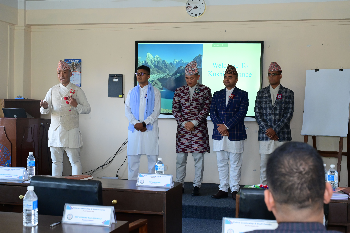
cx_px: 175
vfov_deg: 24.6
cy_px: 116
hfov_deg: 36.3
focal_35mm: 55
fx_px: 534
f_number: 7.1
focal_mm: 55
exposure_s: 1/160
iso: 4000
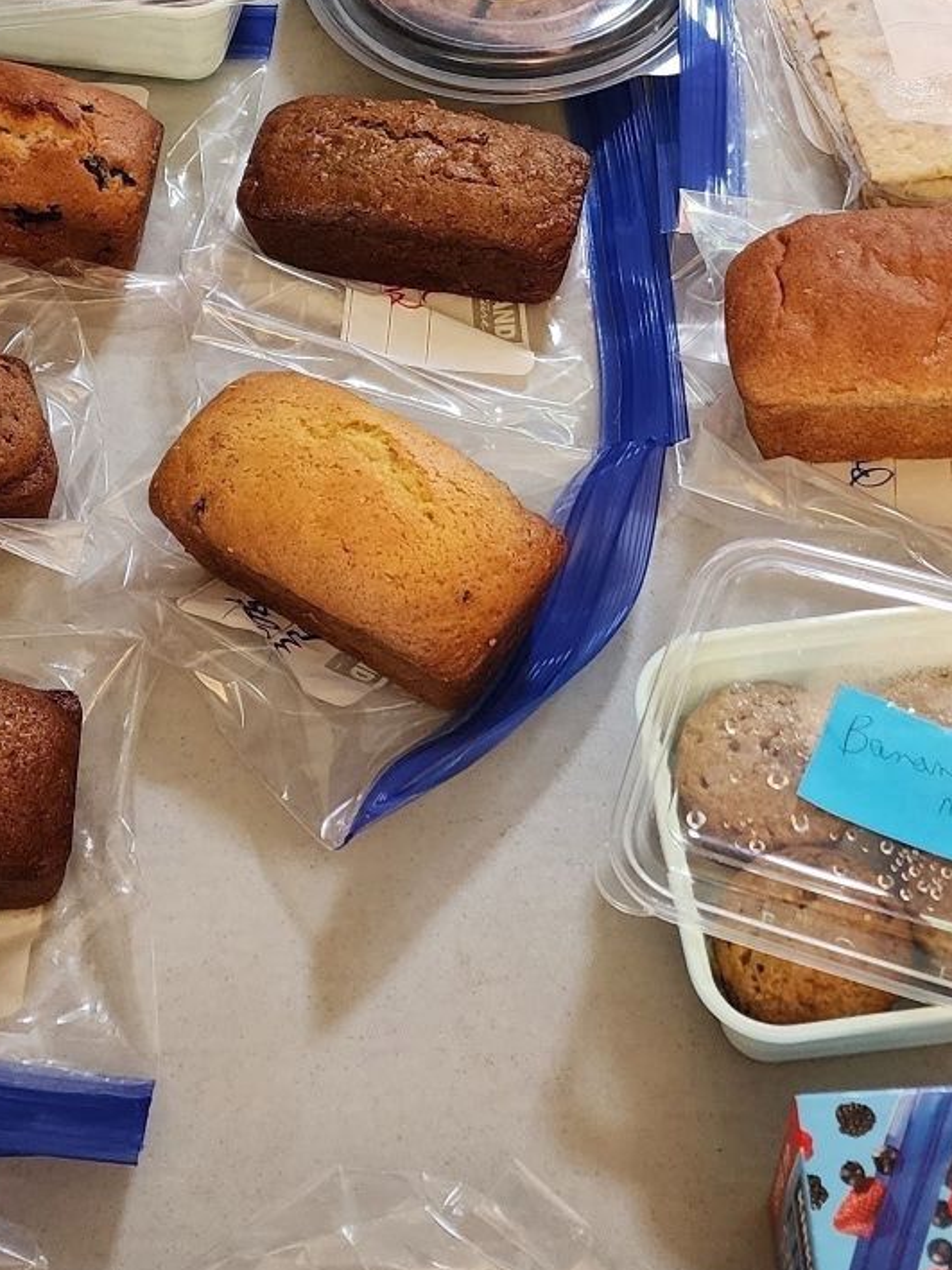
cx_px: 522
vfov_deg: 29.6
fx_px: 2383
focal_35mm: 65
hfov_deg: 22.6
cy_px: 407
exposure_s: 1/120
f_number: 1.8
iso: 500
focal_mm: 6.4
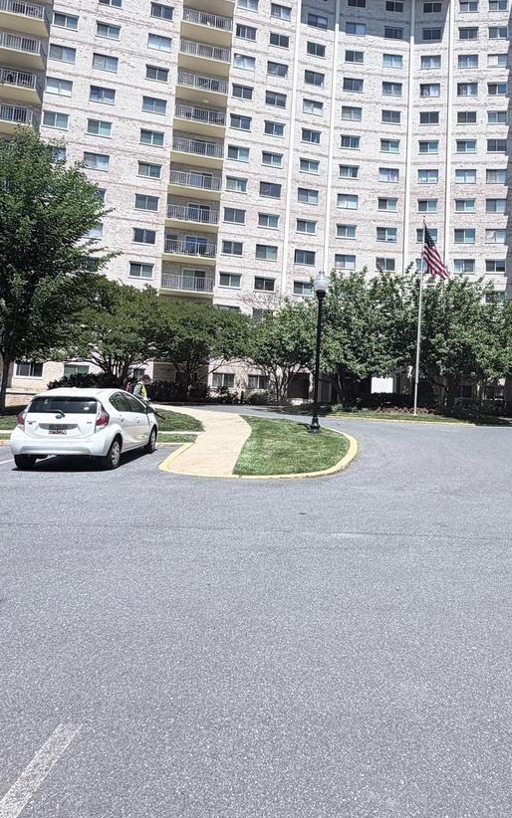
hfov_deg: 46.4
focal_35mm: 26
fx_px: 580
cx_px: 366
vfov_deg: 70.0
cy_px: 350
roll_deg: -0.8
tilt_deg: +7.0
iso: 20
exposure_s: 1/970
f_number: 2.2
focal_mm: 2.22
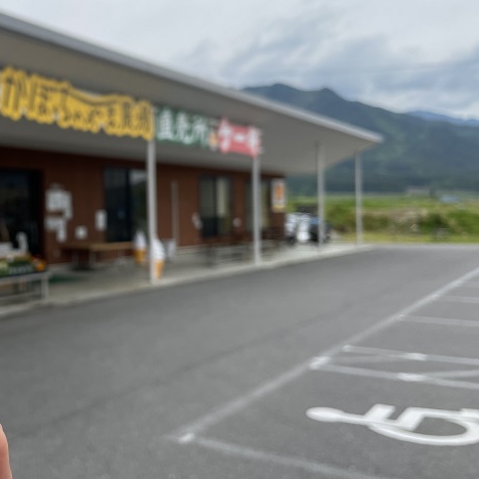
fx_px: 626
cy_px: 233
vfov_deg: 41.9
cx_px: 77
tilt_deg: -0.7
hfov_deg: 39.7
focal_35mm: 40
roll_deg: +1.1
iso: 32
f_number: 1.6
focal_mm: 4.2
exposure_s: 1/1949
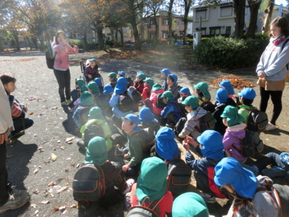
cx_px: 144
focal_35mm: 24
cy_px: 108
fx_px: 200
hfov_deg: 71.6
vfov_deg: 56.8
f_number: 3
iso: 80
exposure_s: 1/500
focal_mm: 4.24
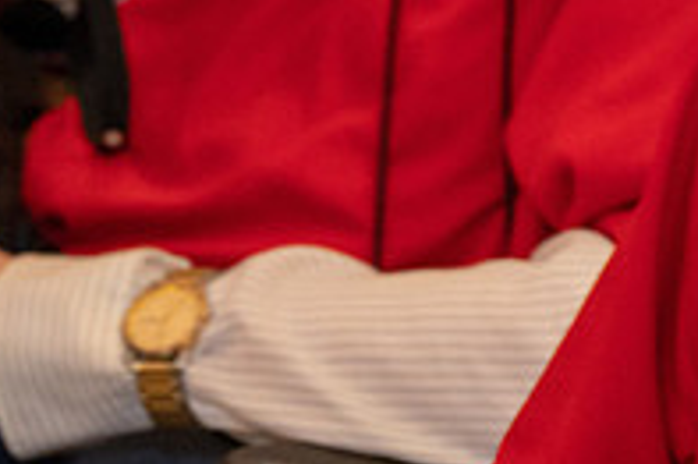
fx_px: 5599
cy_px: -85
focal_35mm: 289
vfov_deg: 4.7
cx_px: 237
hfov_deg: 7.1
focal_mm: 98
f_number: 6.3
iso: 5000
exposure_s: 1/100
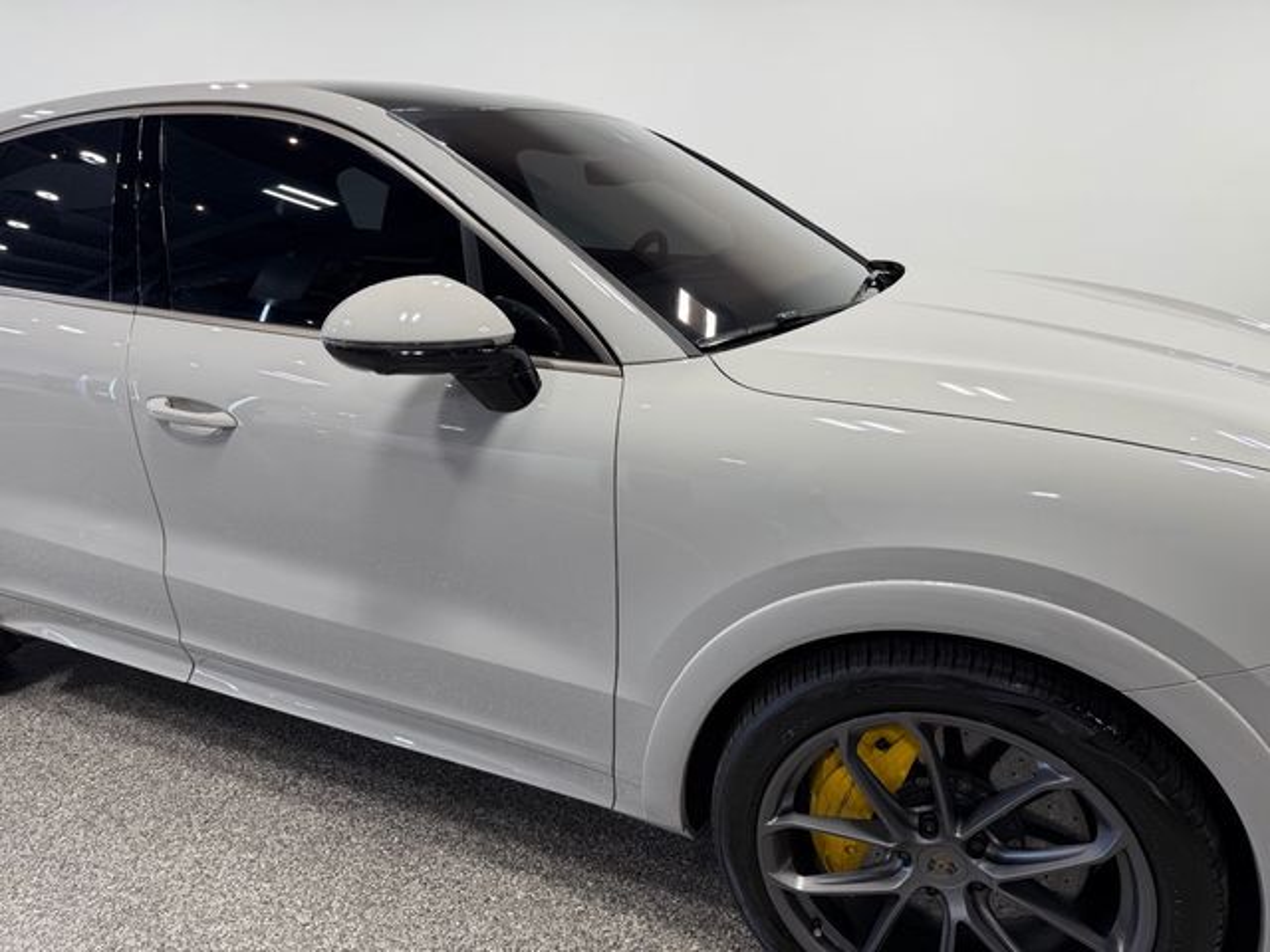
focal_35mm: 24
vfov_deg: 56.8
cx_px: 635
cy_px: 476
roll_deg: +1.3
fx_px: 881
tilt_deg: -22.3
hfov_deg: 71.6
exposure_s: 1/174
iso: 64
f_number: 1.78
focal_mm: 6.76
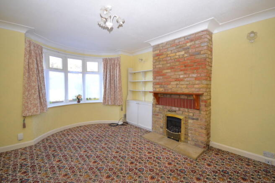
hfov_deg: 100.4
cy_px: 92
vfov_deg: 77.2
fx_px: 114
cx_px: 138
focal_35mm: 15
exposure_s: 1/60
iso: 400
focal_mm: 10
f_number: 4
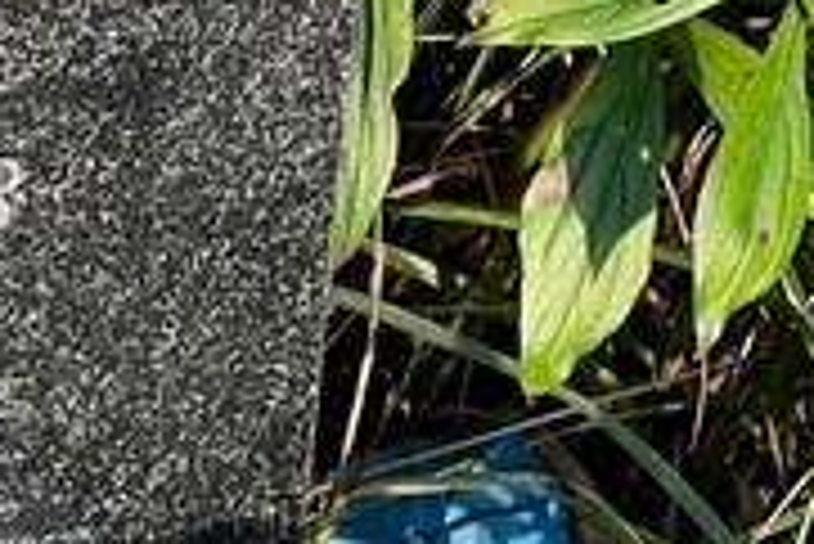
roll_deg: -4.8
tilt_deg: -26.4
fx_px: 8011
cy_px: -364
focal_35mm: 354
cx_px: -607
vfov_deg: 3.9
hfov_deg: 5.7
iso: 32
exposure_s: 1/139
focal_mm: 9
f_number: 2.8
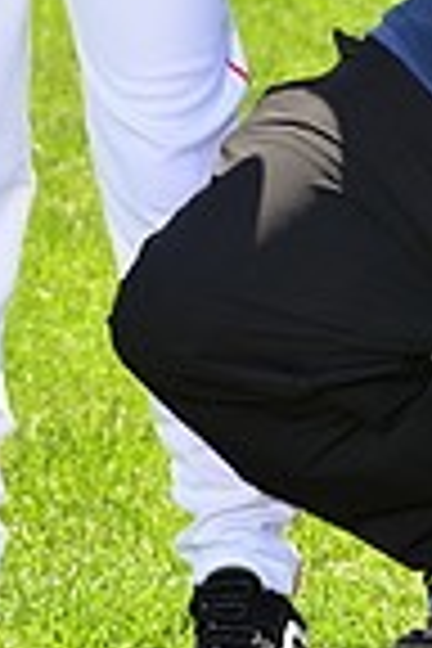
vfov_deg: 5.1
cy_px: -531
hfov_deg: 3.4
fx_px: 7235
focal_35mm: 402
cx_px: 299
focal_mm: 100
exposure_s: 1/250
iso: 200
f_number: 8
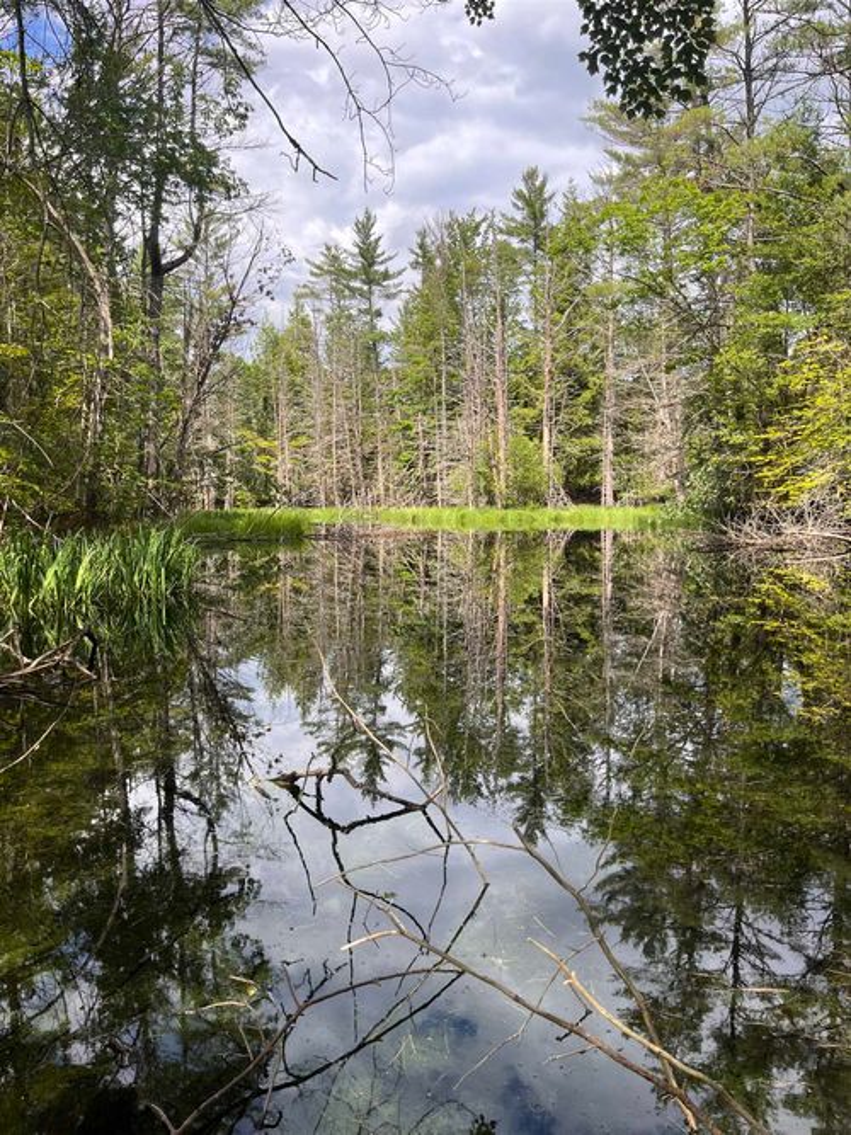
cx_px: 426
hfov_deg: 53.0
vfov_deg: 67.3
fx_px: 853
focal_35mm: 26
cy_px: 568
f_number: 1.6
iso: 50
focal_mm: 5.1
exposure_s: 1/1497
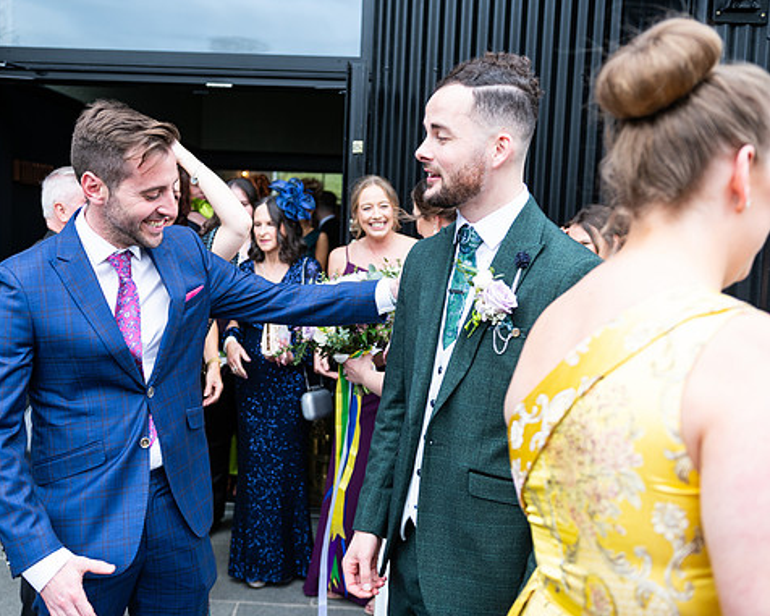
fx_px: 912
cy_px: 308
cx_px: 333
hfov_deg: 45.7
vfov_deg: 37.3
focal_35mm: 40
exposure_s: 1/200
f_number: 3.5
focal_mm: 35
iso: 125
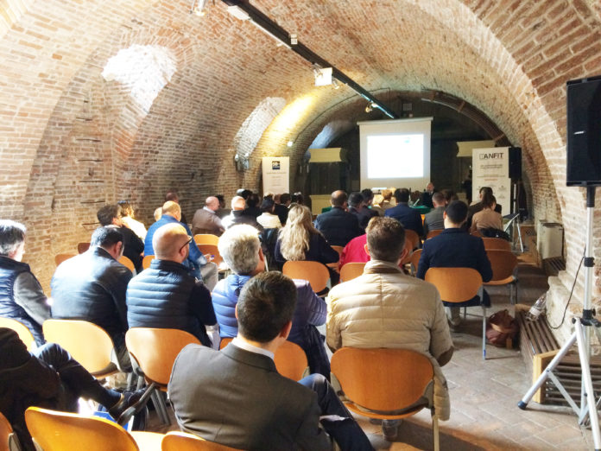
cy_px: 226
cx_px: 300
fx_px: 503
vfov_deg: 48.2
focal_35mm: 29
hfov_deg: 61.7
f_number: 2.2
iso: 320
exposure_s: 1/33
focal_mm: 4.15
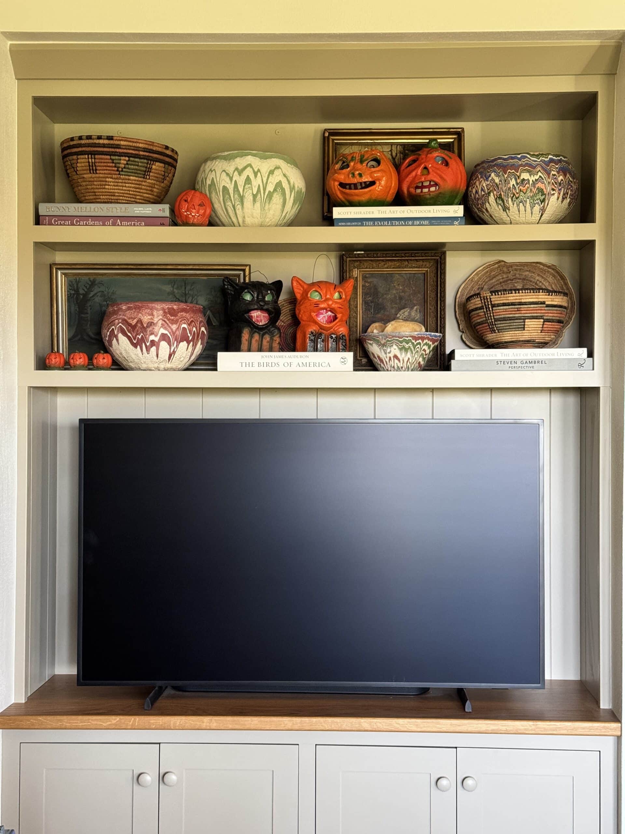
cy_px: 417
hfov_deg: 30.3
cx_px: 312
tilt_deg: +0.5
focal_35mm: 48
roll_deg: -0.2
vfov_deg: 39.7
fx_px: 1156
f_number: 1.78
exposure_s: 1/60
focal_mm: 6.76
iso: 250
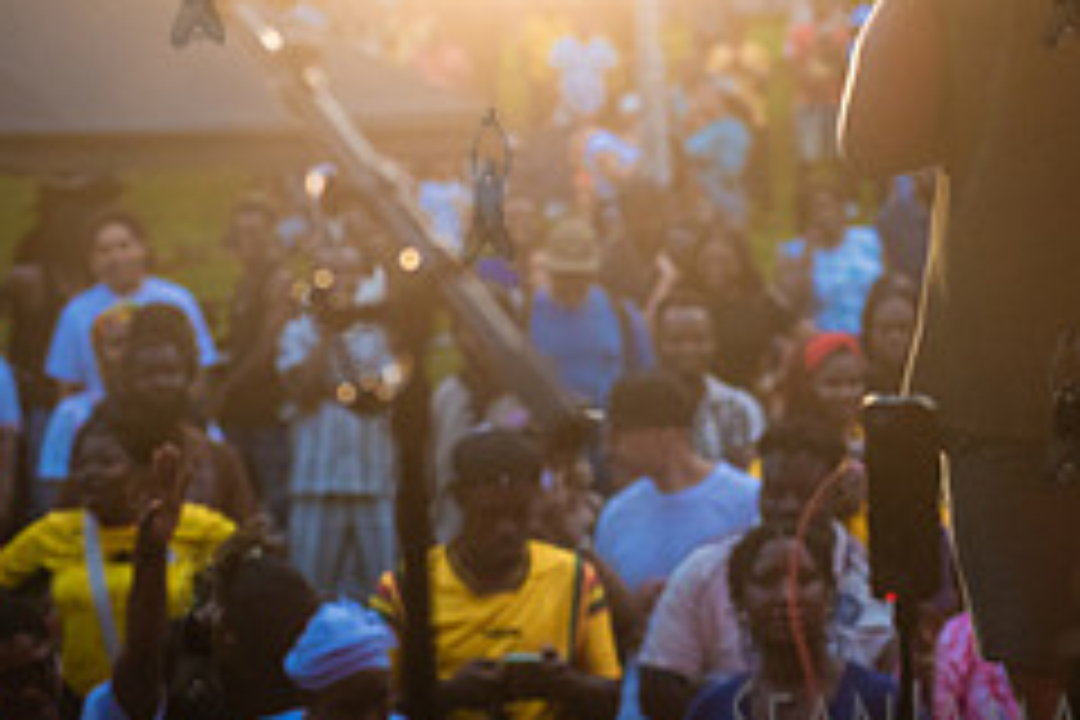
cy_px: -34
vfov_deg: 6.6
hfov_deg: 9.8
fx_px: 6240
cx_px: 1066
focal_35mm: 208
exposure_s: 1/1250
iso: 1600
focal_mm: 86
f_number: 4.5
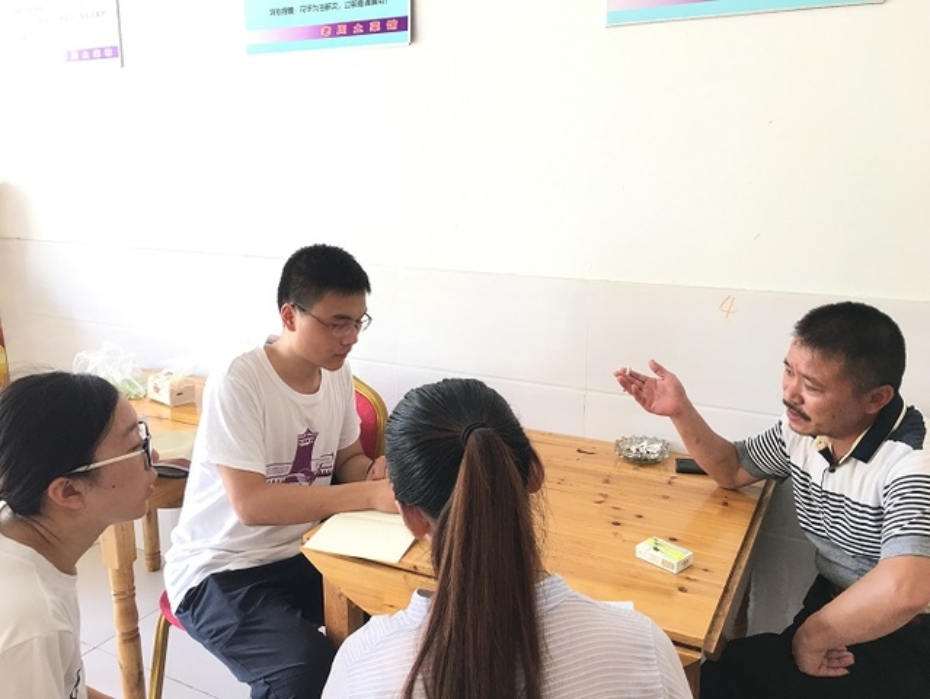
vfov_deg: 48.3
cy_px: 350
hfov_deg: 61.6
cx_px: 465
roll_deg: +0.5
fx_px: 780
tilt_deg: -12.4
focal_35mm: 29
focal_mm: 4.15
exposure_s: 1/33
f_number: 2.2
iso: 50
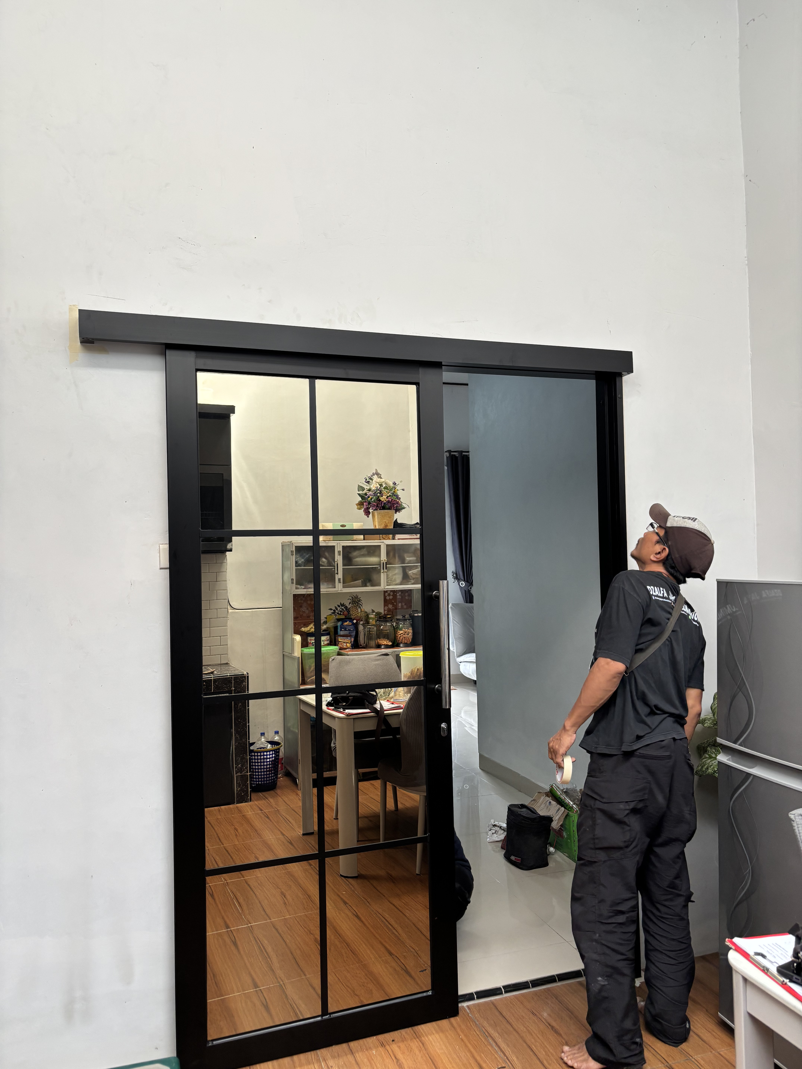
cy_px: 534
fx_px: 803
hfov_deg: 53.1
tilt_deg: +0.5
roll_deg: +0.0
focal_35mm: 26
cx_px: 401
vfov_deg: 67.3
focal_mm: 5.96
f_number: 1.6
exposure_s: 1/121
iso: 100
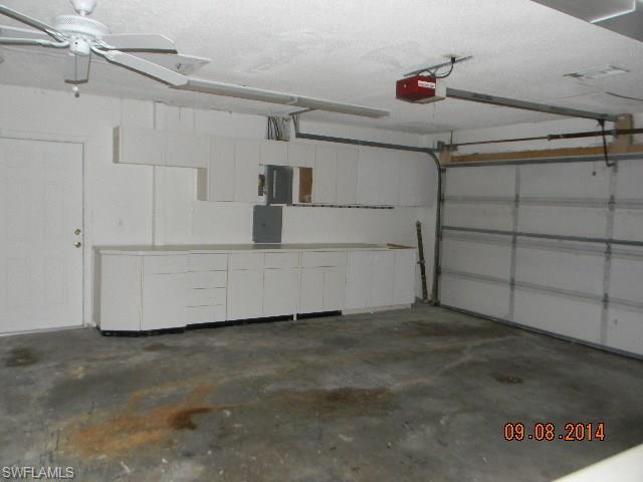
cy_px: 241
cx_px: 322
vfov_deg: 49.7
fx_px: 520
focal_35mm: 28
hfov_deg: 63.4
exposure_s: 1/26
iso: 358
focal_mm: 5
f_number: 3.5
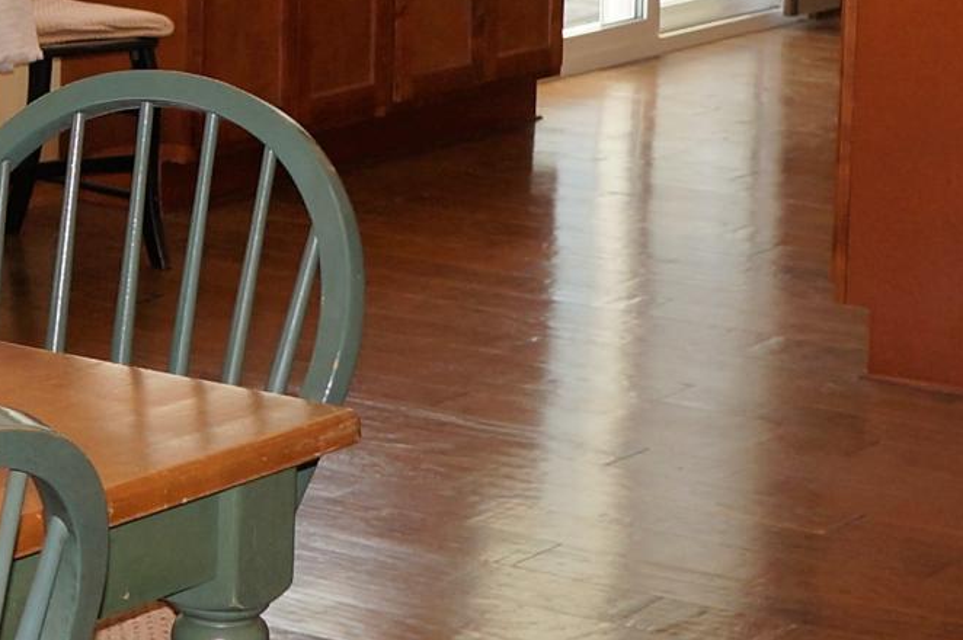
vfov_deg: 9.8
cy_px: -236
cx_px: -132
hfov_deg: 14.7
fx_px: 3634
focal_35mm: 136
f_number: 4
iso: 250
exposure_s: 1/160
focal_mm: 20
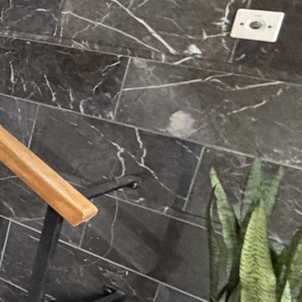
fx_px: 582
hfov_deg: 15.5
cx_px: -414
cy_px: 73
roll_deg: -1.8
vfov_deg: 28.6
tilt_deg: -15.5
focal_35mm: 59
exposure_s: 1/60
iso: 400
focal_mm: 2.22
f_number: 2.2
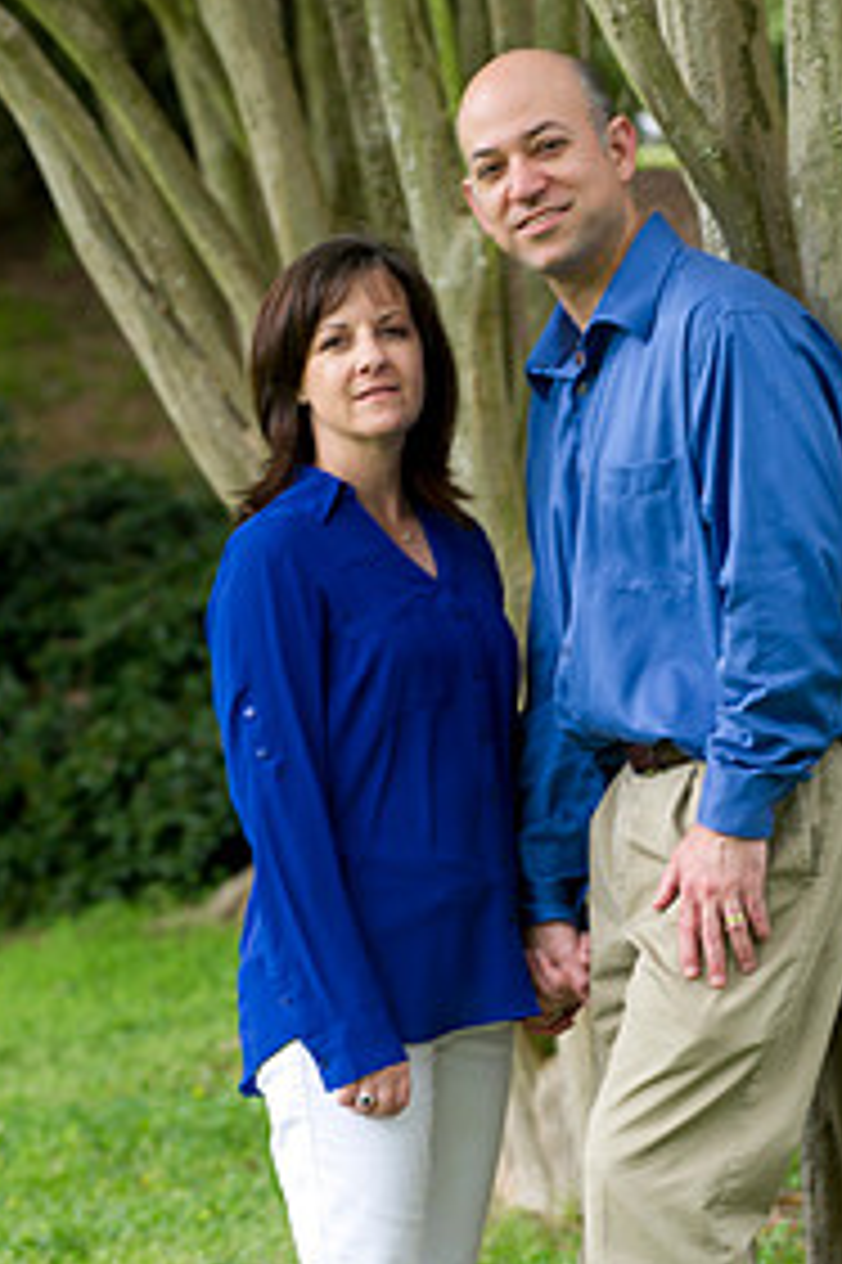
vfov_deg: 8.6
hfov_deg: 5.7
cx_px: 570
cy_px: 859
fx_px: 8430
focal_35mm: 240
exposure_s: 1/100
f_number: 4.5
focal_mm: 150
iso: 320
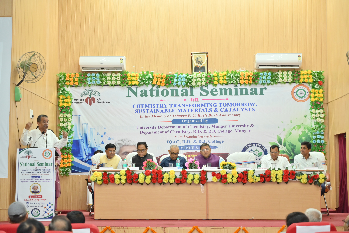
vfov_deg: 19.5
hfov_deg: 28.8
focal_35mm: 70
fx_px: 679
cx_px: 174
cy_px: 116
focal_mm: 70
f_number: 4
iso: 1250
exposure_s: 1/100
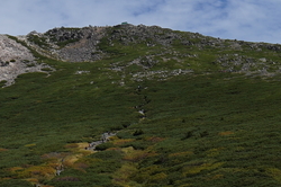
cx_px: 6
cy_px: -53
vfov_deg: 10.7
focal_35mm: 125
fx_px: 974
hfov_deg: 16.1
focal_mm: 26
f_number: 5
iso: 100
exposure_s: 1/1250
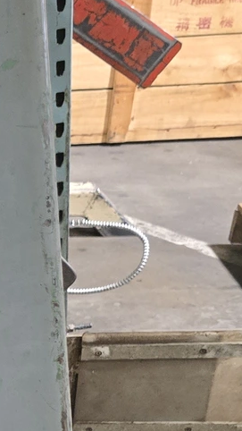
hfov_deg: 9.9
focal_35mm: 104
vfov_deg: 19.4
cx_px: -372
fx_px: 1187
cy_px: 514
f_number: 1.7
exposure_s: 1/120
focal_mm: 6.3
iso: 1000
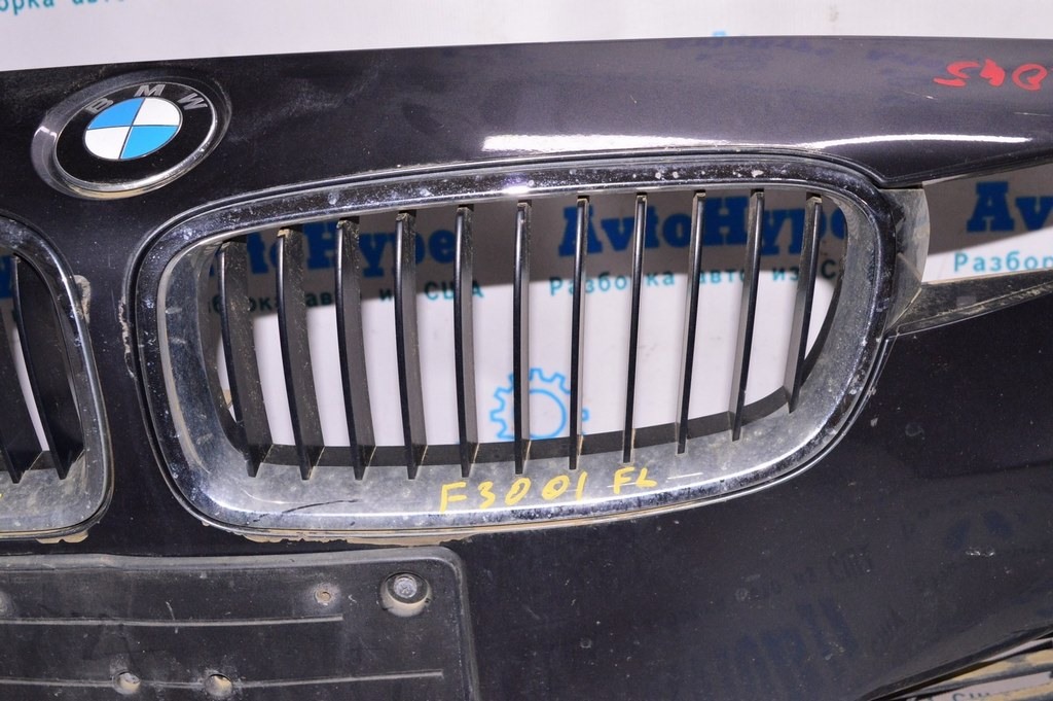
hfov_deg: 45.0
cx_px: 526
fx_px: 1271
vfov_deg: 30.8
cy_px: 350
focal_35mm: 44
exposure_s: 1/200
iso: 1600
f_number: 8
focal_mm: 29
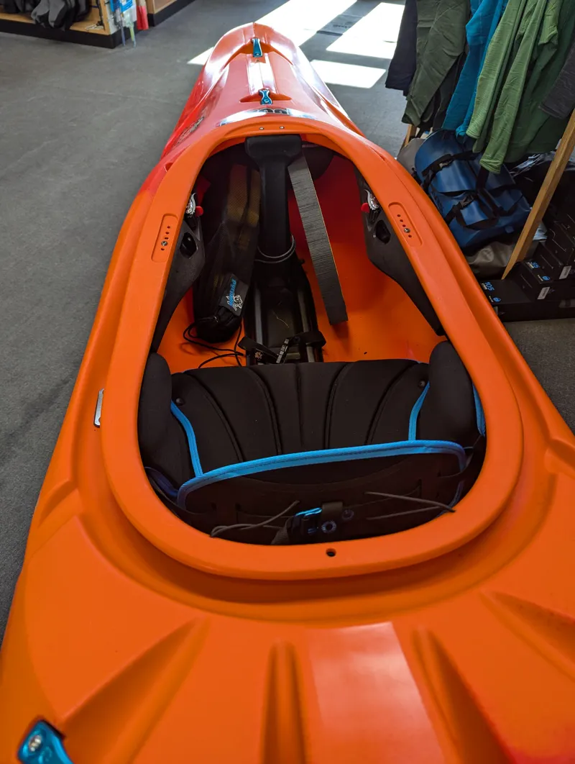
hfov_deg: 57.0
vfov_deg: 71.5
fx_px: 530
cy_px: 382
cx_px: 288
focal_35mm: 24
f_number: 1.85
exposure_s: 1/100
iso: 73
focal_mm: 6.81
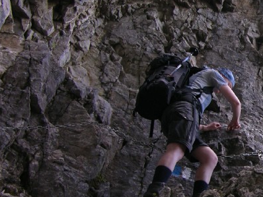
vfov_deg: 16.4
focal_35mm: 90
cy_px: 135
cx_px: 313
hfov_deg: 20.4
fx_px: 684
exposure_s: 1/39.1
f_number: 2.8
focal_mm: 8.9
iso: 50
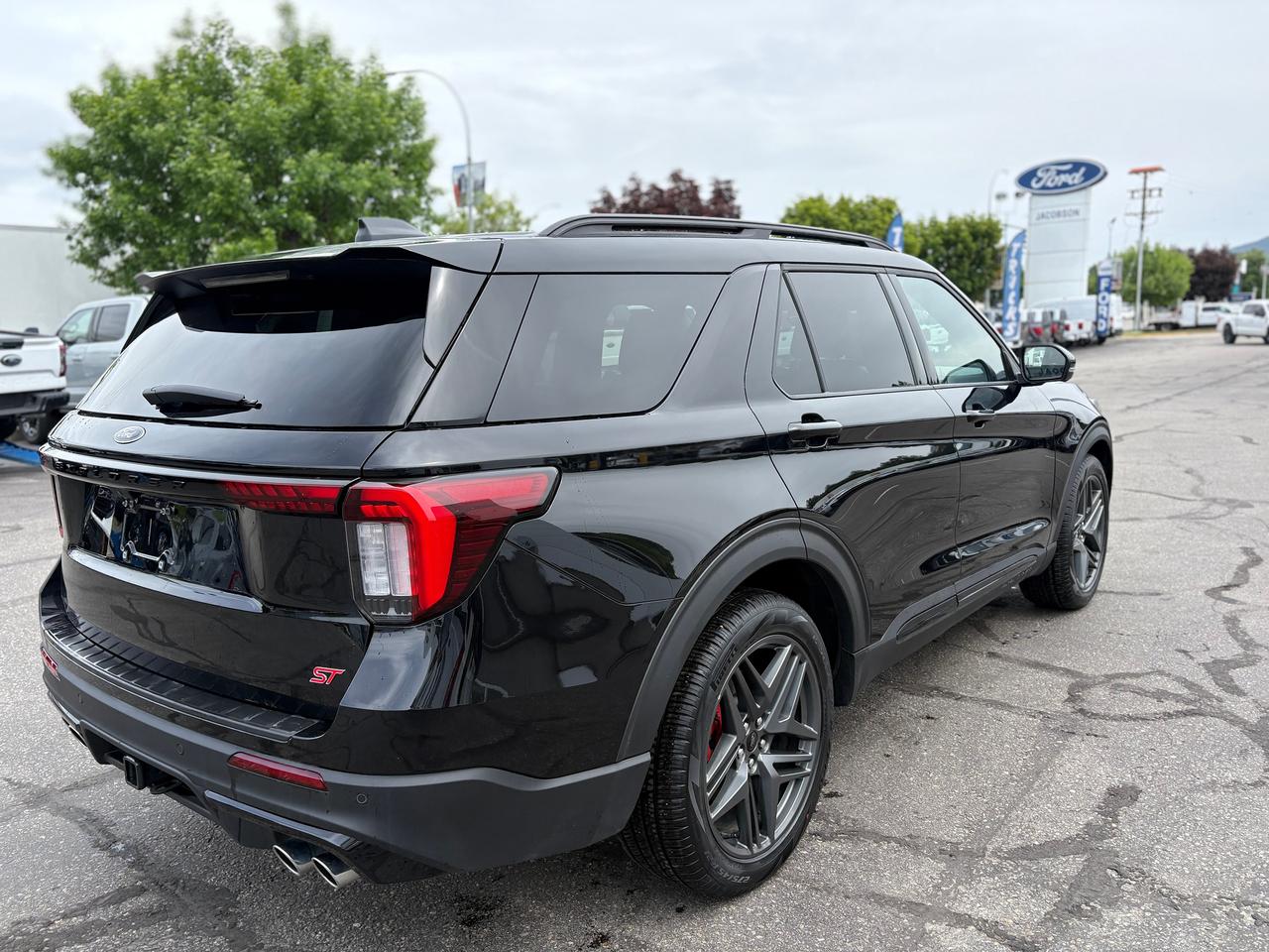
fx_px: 953
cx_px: 634
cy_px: 476
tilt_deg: -7.7
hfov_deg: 67.3
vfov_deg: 53.1
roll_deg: +1.4
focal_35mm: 26
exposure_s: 1/1517
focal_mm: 5.96
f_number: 1.6
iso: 64
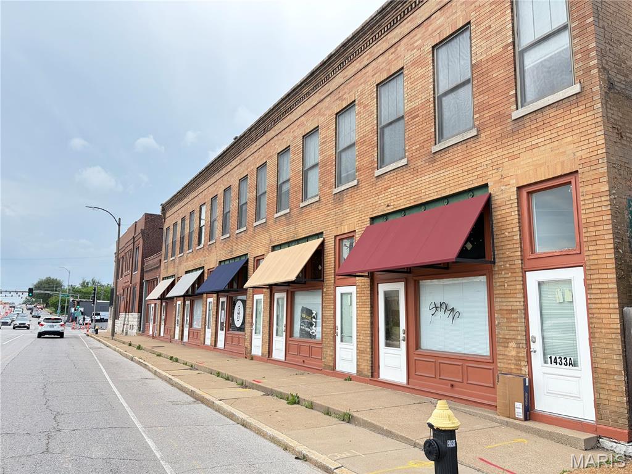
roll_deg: -0.6
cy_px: 237
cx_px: 316
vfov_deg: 53.1
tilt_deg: +9.7
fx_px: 475
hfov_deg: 67.3
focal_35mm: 26
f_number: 1.6
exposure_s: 1/731
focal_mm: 5.96
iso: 64
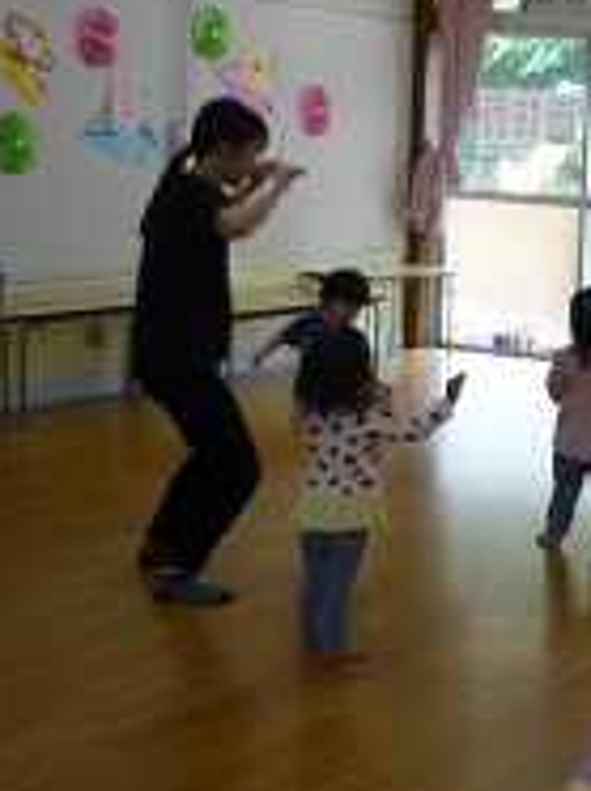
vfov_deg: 27.4
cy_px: 404
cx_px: 697
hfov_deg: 19.5
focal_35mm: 71
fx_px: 1620
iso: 100
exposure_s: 1/50
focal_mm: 5.5
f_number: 2.8
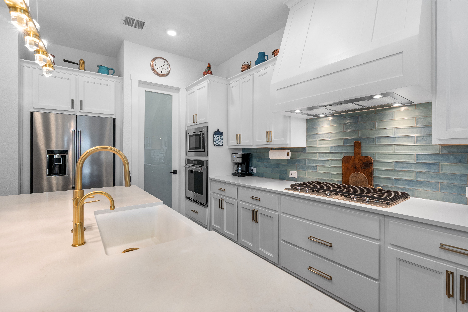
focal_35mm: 16
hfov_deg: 96.7
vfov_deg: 73.7
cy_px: 156
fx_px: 208
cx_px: 234
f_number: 7.1
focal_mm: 16
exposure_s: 1/20
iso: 320
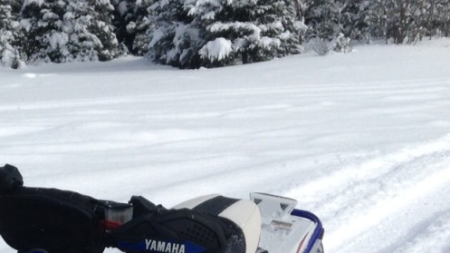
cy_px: 321
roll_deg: +1.3
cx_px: 97
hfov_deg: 28.1
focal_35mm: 74
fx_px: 883
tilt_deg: -19.9
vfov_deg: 15.6
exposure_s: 1/1757
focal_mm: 3.3
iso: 25
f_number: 2.4
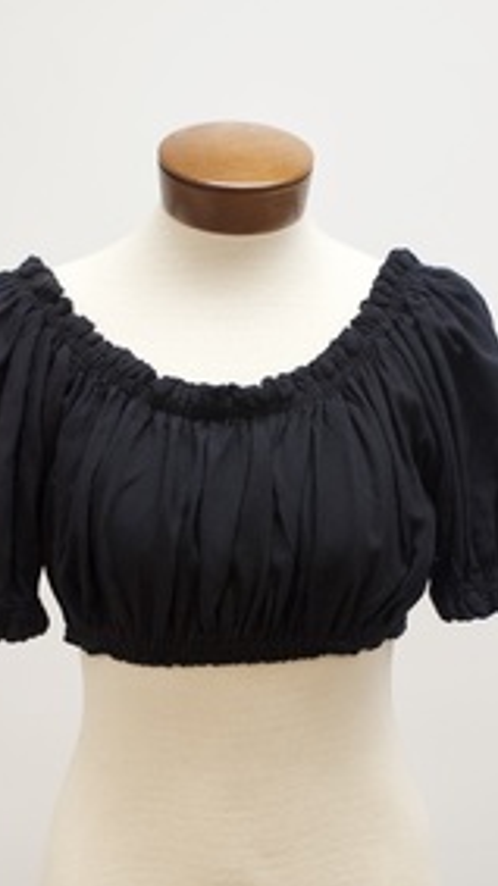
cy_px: 617
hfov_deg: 12.1
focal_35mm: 100
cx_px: 222
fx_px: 2350
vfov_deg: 21.3
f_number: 5.6
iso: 1600
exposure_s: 1/125
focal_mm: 40
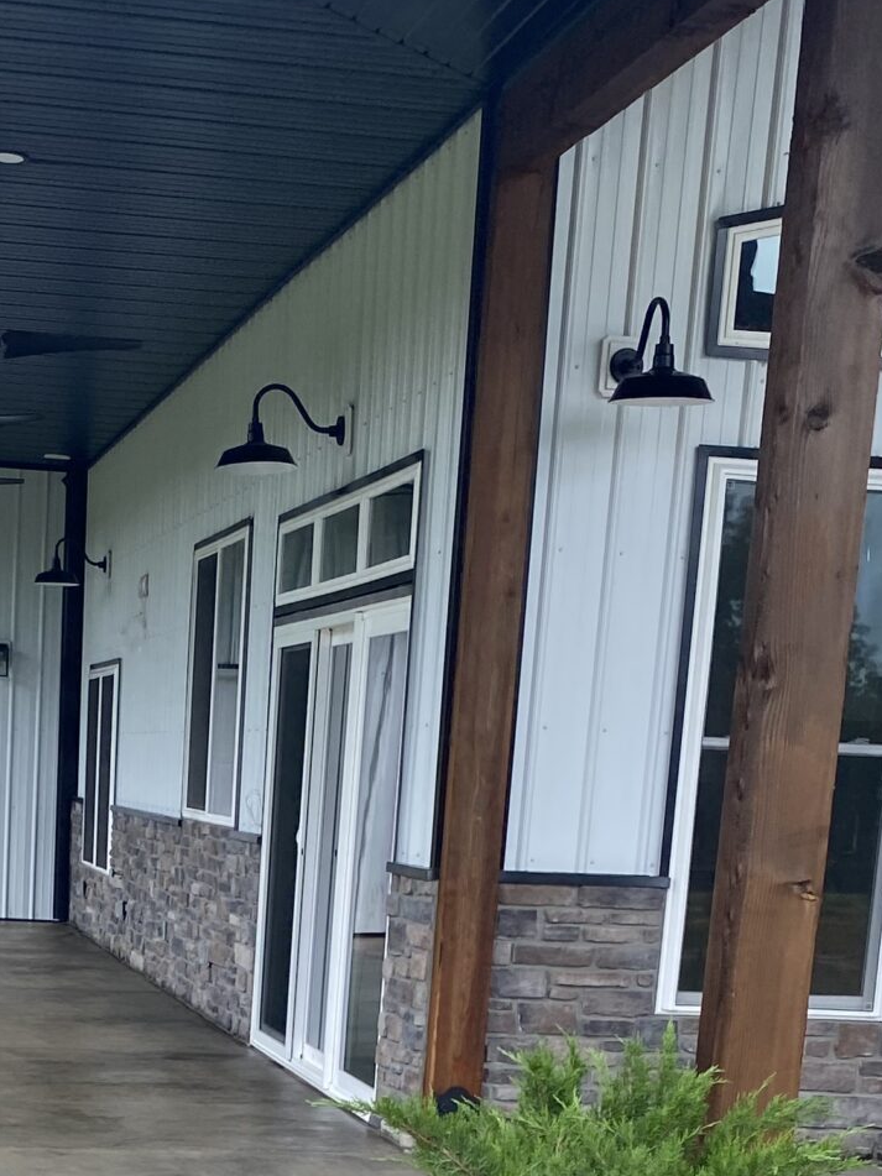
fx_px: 2379
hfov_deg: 20.6
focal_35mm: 70
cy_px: 1314
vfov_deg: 25.6
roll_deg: -2.6
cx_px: 115
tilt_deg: -10.4
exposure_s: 1/591
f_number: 1.8
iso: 32
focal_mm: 4.25
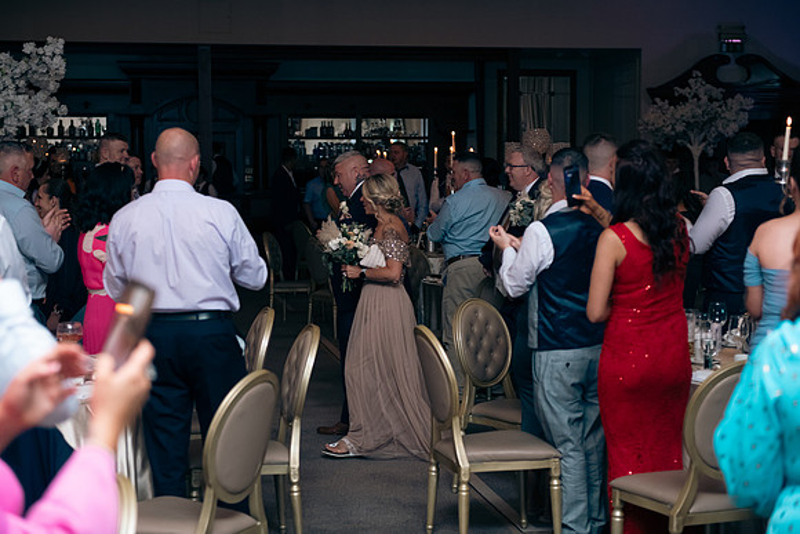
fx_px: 1467
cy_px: 267
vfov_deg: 20.6
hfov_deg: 30.5
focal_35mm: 66
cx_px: 400
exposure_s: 1/160
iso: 1000
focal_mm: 66
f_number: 3.5
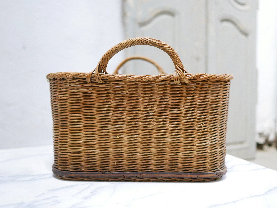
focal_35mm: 40
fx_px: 320
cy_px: 104
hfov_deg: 46.8
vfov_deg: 36.0
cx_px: 138
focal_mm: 20
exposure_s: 1/60
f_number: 1.7
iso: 2000
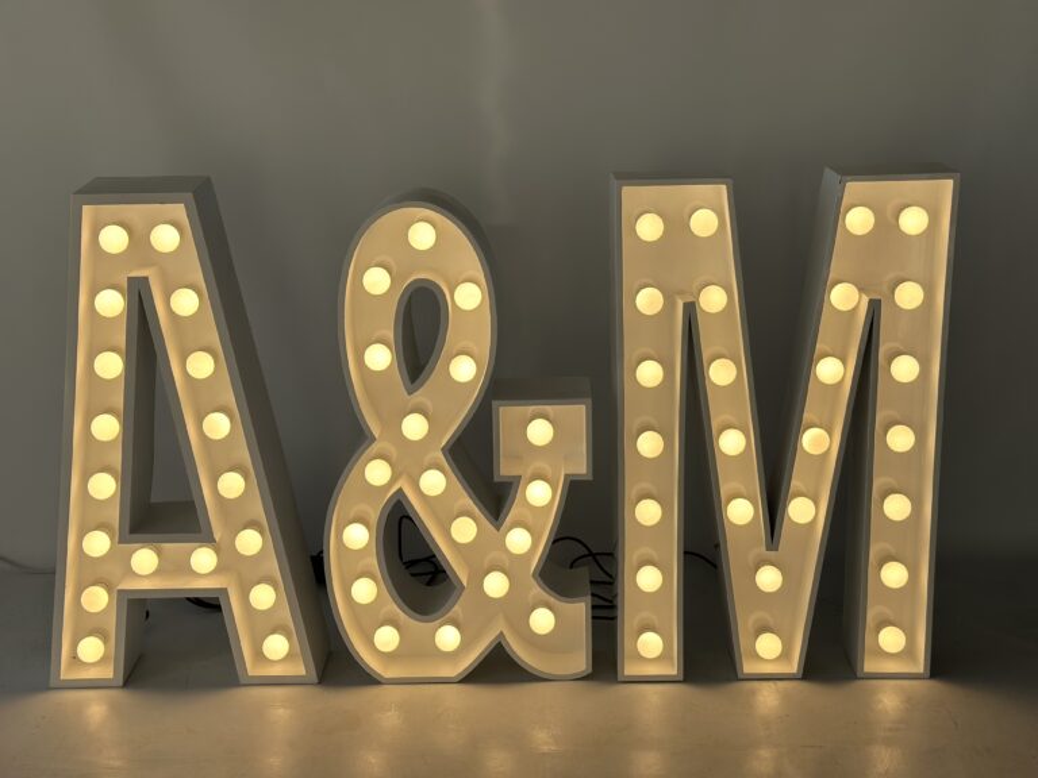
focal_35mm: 48
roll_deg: +1.4
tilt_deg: -16.1
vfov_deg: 30.3
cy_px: 389
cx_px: 519
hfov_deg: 39.7
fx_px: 1439
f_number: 1.78
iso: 100
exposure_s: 1/4016
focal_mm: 6.86
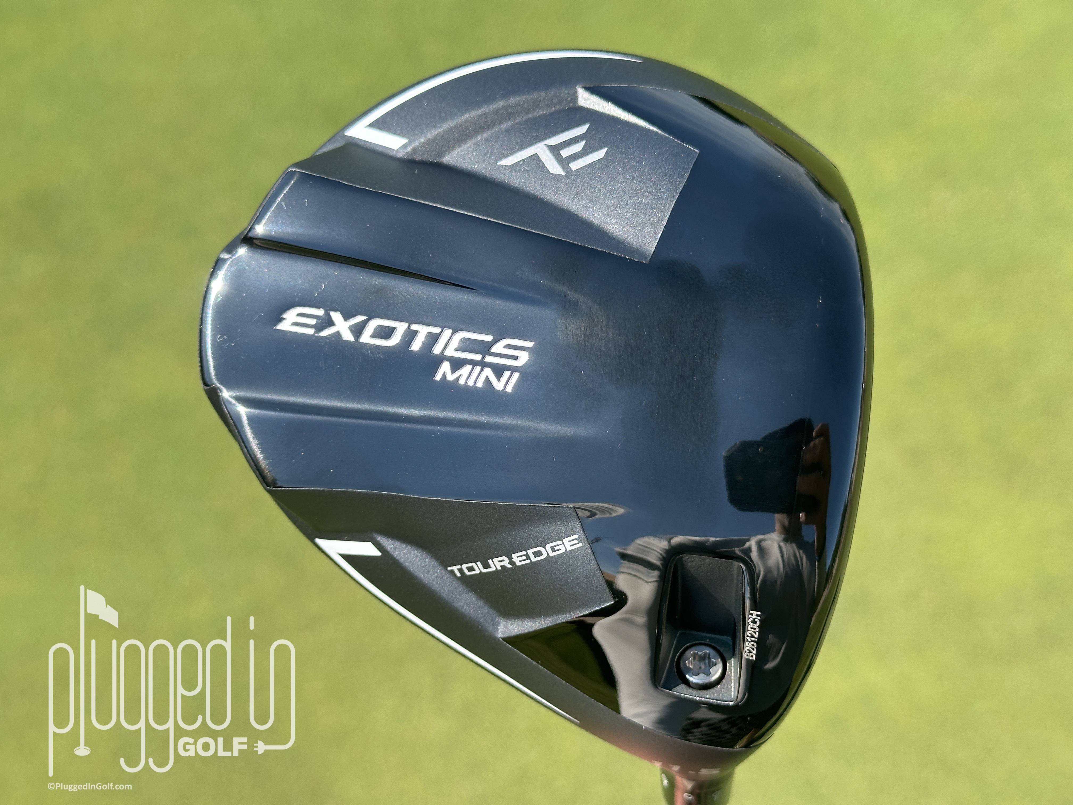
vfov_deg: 30.3
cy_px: 402
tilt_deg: -57.0
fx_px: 1488
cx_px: 536
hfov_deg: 39.7
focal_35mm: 48
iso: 64
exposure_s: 1/1517
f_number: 1.78
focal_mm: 6.86
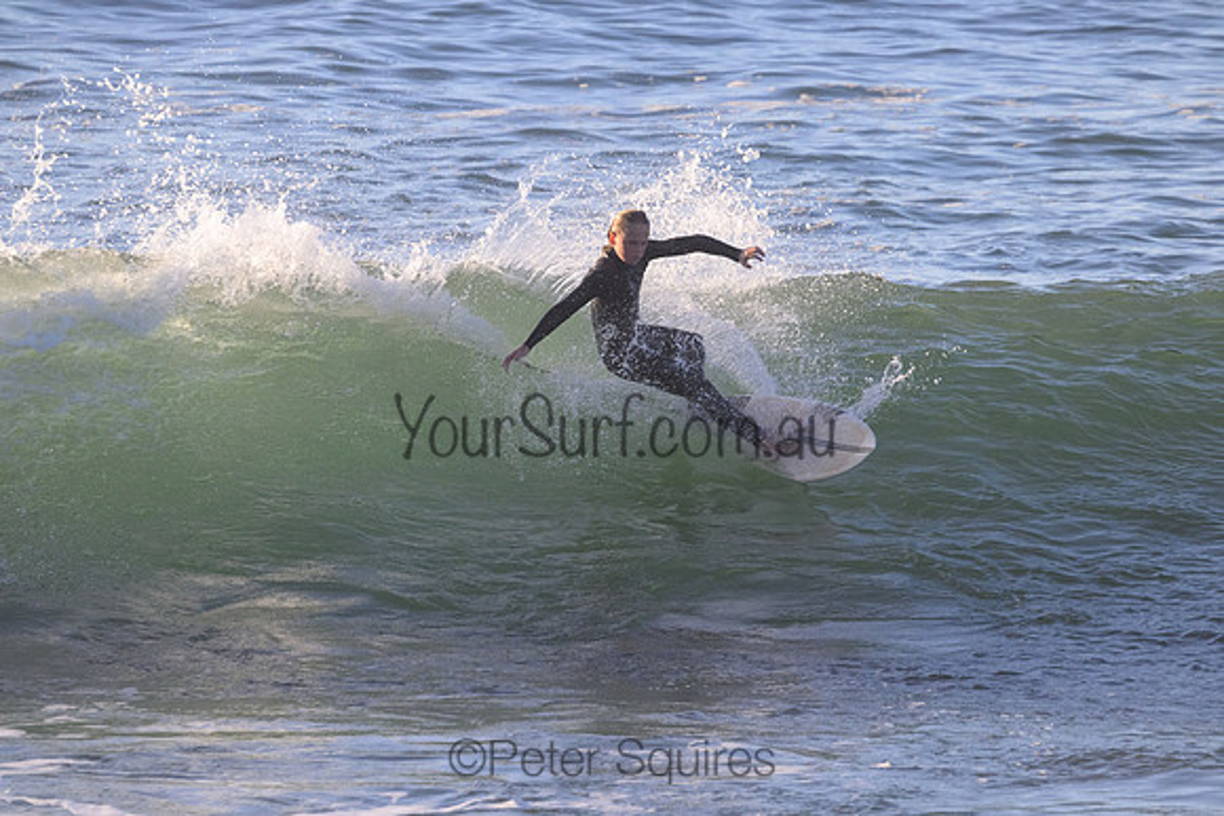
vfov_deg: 2.5
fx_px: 19044
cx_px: 612
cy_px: 408
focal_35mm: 560
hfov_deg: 3.7
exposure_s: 1/2000
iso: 2800
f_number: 11
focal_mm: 560
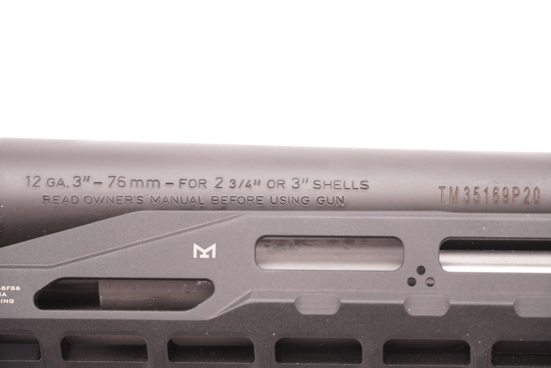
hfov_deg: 15.0
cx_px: 276
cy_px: 184
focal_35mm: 136
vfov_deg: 10.1
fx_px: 2090
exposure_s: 1/125
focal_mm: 91
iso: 1250
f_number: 5.6
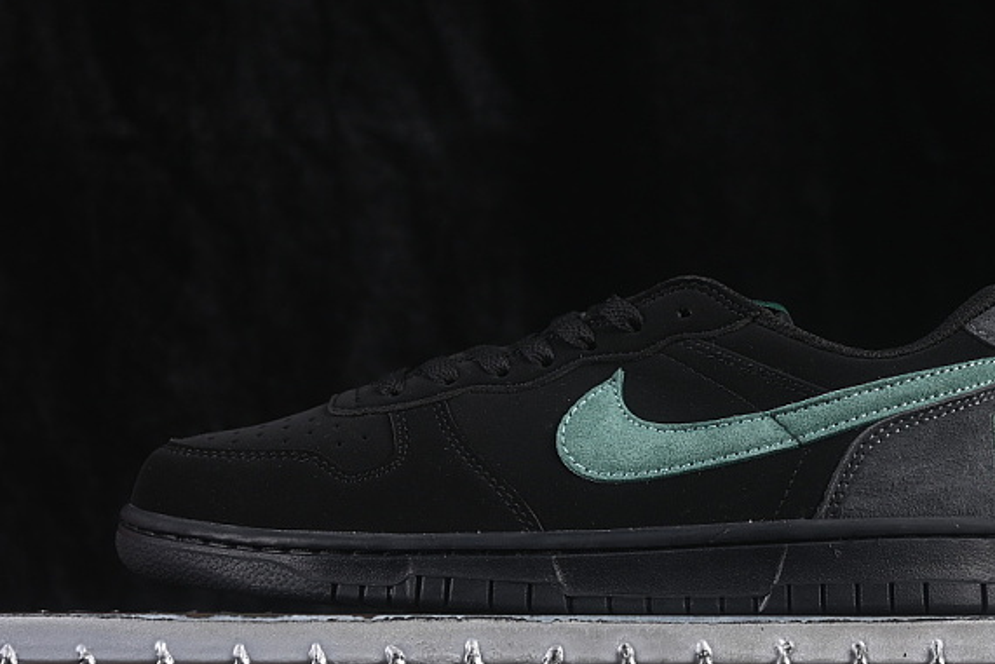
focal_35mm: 105
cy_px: 329
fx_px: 2903
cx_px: 585
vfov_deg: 13.0
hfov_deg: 19.4
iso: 160
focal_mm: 50
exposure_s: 1/60
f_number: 6.3
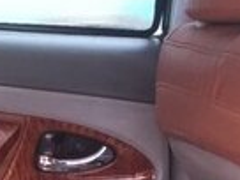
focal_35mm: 141
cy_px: 250
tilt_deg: -14.8
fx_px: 978
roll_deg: -1.4
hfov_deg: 13.4
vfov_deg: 10.3
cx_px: -92
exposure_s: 1/33
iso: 64
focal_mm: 4.15
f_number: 2.2
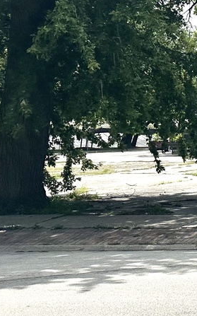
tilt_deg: +9.8
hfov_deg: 12.3
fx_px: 705
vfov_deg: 24.1
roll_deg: +0.5
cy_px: -1
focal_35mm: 82
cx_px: 487
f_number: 1.78
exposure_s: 1/12048
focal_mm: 6.86
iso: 80
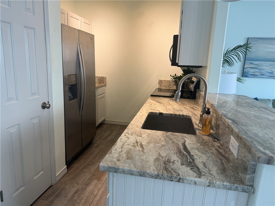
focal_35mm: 24
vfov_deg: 56.8
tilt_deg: -11.2
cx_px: 138
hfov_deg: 71.6
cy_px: 103
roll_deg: -2.4
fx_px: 191
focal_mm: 6.76
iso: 100
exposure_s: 1/60
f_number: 1.78
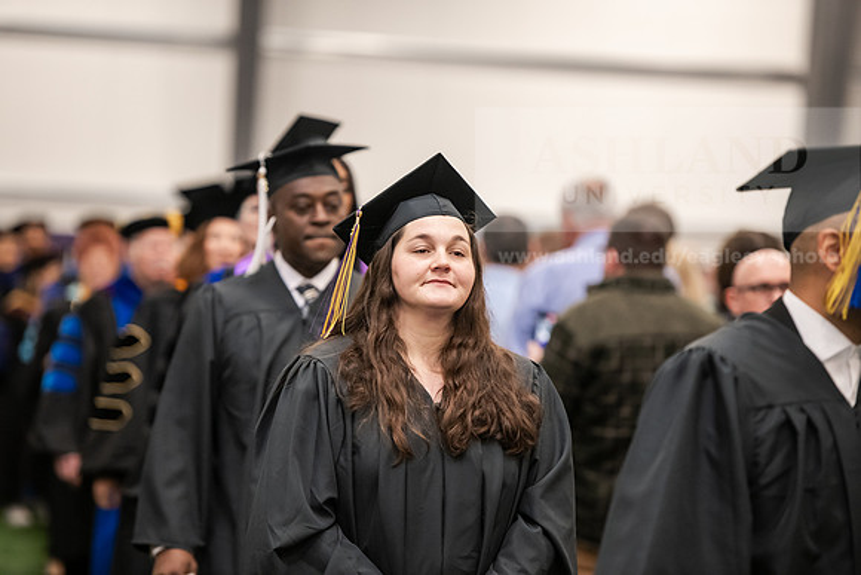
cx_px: 430
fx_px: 3947
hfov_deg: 12.4
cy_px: 288
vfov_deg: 8.3
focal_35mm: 165
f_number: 3.2
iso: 2500
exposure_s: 1/200
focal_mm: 165
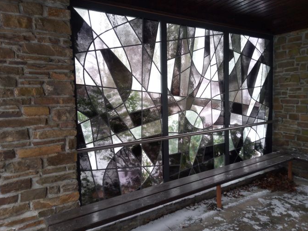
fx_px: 187
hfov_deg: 79.0
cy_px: 112
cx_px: 160
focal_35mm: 21
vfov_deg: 63.4
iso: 142
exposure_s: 1/33.3
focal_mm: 3.52
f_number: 2
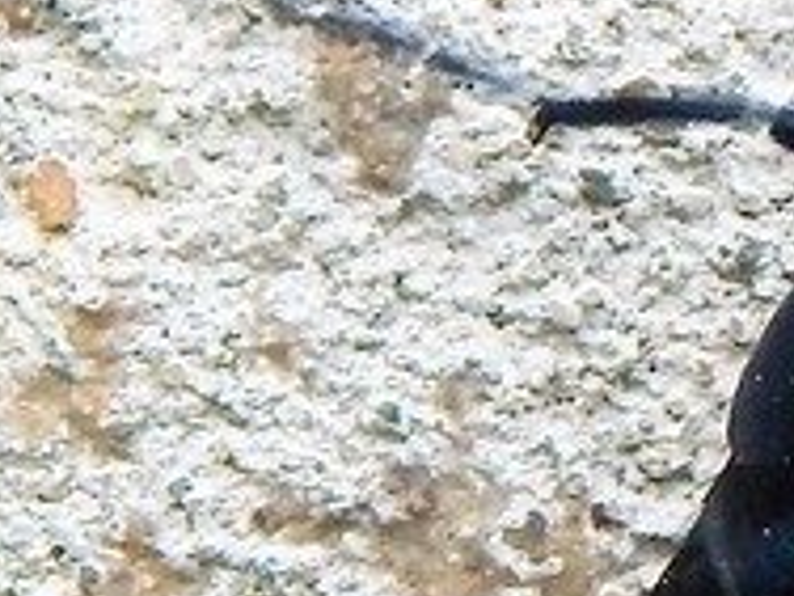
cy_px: 355
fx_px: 7822
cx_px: 1180
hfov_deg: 5.8
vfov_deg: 4.4
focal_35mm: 341
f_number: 4.2
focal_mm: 13.5
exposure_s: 1/100
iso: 125
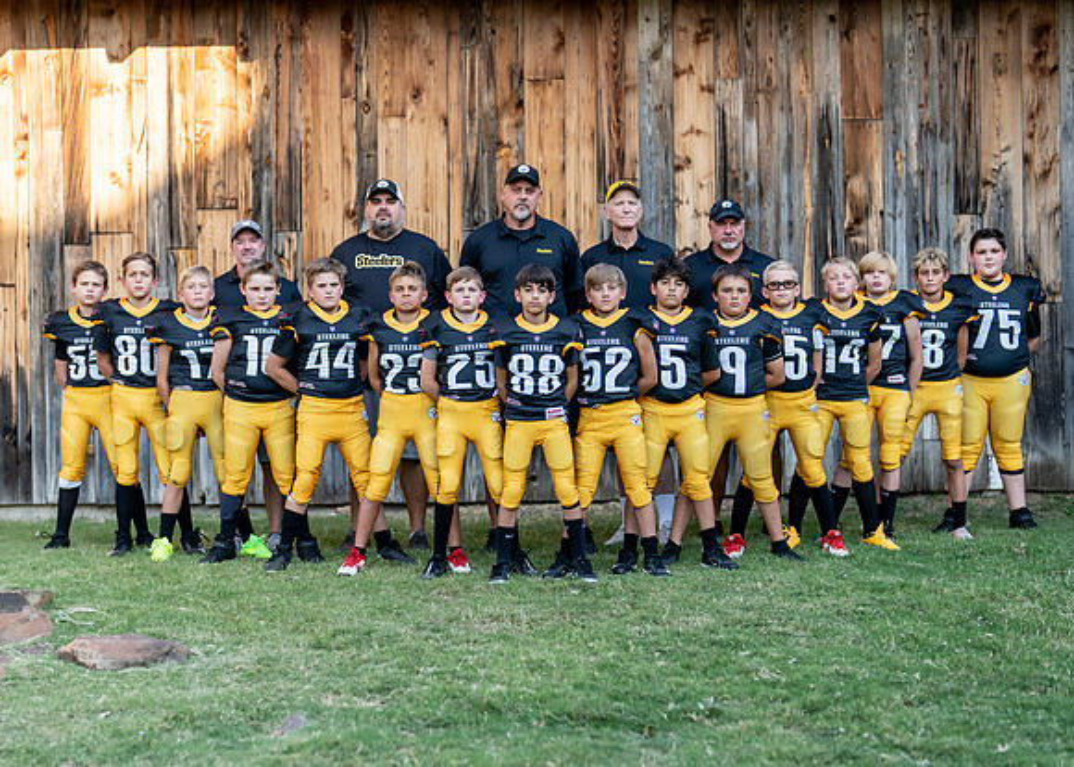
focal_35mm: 65
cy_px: 444
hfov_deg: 30.5
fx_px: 1971
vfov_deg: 22.0
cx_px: 508
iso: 100
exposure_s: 1/1250
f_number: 1.6
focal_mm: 50
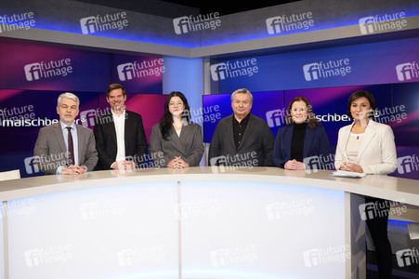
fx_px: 326
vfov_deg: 46.3
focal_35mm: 28
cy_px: 140
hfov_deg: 65.5
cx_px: 210
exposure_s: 1/125
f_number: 5
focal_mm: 28
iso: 2000
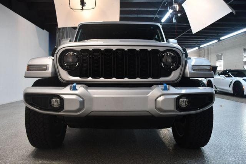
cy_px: 82
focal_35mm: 30
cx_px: 123
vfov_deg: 43.6
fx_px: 205
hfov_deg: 62.0
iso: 1250
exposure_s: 1/125
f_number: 3.5
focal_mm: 20
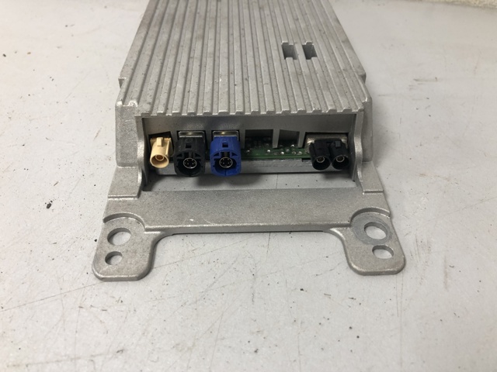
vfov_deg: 49.7
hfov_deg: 63.4
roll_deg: +2.6
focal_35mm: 28
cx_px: 248
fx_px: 402
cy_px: 186
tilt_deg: -43.0
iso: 32
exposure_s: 1/20
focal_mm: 4
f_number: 1.8
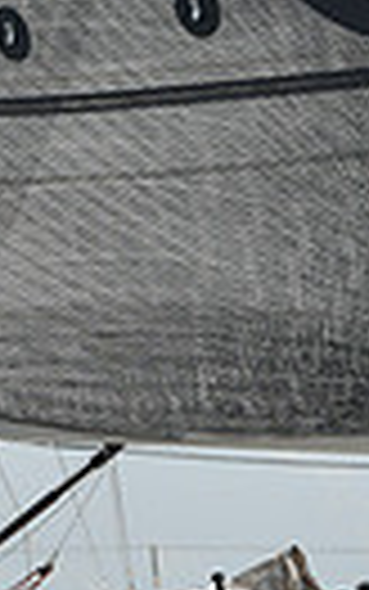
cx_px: 135
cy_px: 435
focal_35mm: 360
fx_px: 5786
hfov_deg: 3.7
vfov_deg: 5.8
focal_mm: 80
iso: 320
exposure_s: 1/1250
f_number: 10
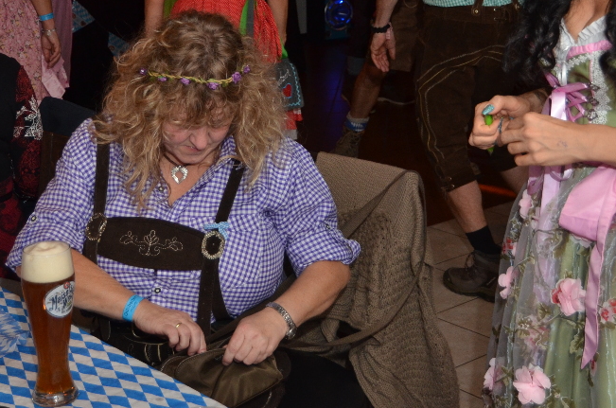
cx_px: 312
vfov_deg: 18.8
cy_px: 46
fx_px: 1211
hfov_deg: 28.5
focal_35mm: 71
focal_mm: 25
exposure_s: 1/60
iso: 800
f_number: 4
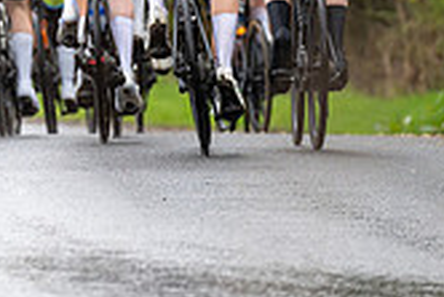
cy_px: -186
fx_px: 8641
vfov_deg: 2.0
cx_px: -115
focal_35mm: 700
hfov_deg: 2.9
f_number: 4
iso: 1000
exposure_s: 1/1000
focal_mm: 200
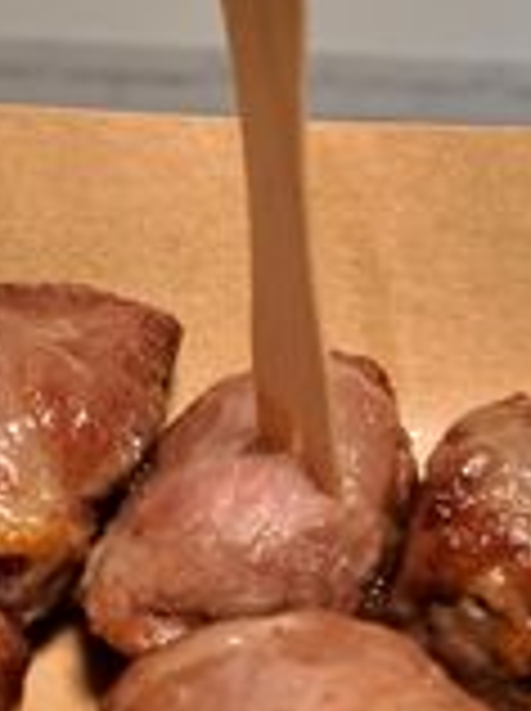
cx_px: 324
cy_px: 128
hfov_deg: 22.5
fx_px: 1333
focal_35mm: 65
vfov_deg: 29.1
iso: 200
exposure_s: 1/50
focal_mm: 5.23
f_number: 1.8
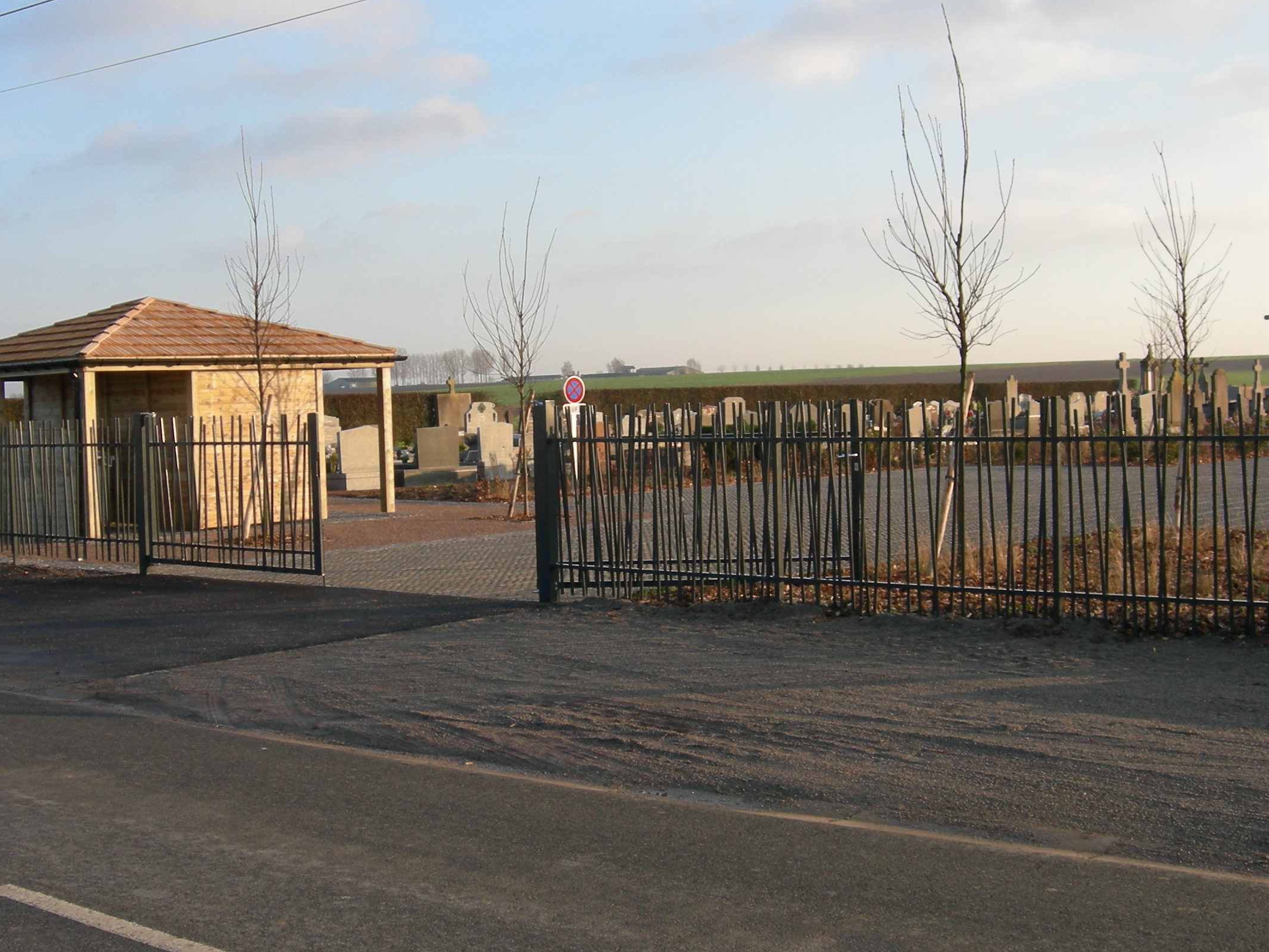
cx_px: 583
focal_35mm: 44
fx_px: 1613
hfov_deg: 42.9
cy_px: 433
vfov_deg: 32.9
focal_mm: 7.5
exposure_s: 1/170
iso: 64
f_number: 4.8
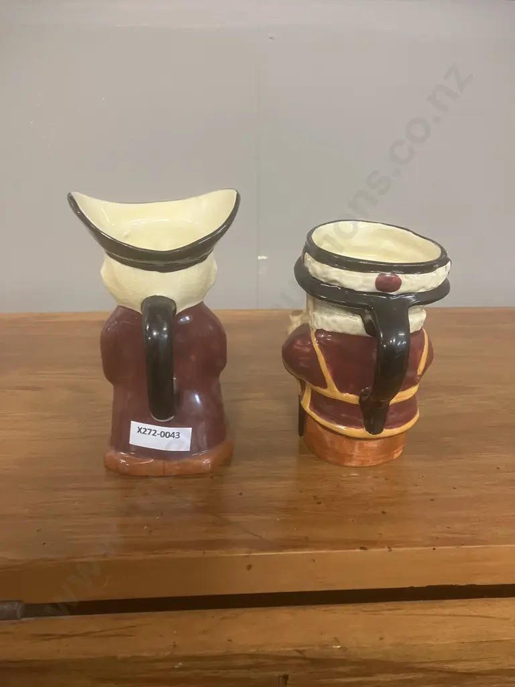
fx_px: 555
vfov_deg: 63.4
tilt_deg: -18.5
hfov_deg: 49.7
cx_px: 258
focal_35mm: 28
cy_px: 344
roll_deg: -0.8
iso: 250
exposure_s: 1/33
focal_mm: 3.99
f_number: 1.8
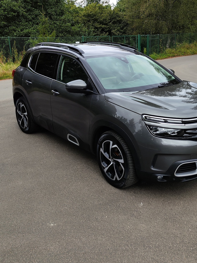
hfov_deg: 39.3
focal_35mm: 36
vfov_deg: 51.0
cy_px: 106
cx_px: 126
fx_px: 273
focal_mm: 4.68
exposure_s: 1/536
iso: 50
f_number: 1.8
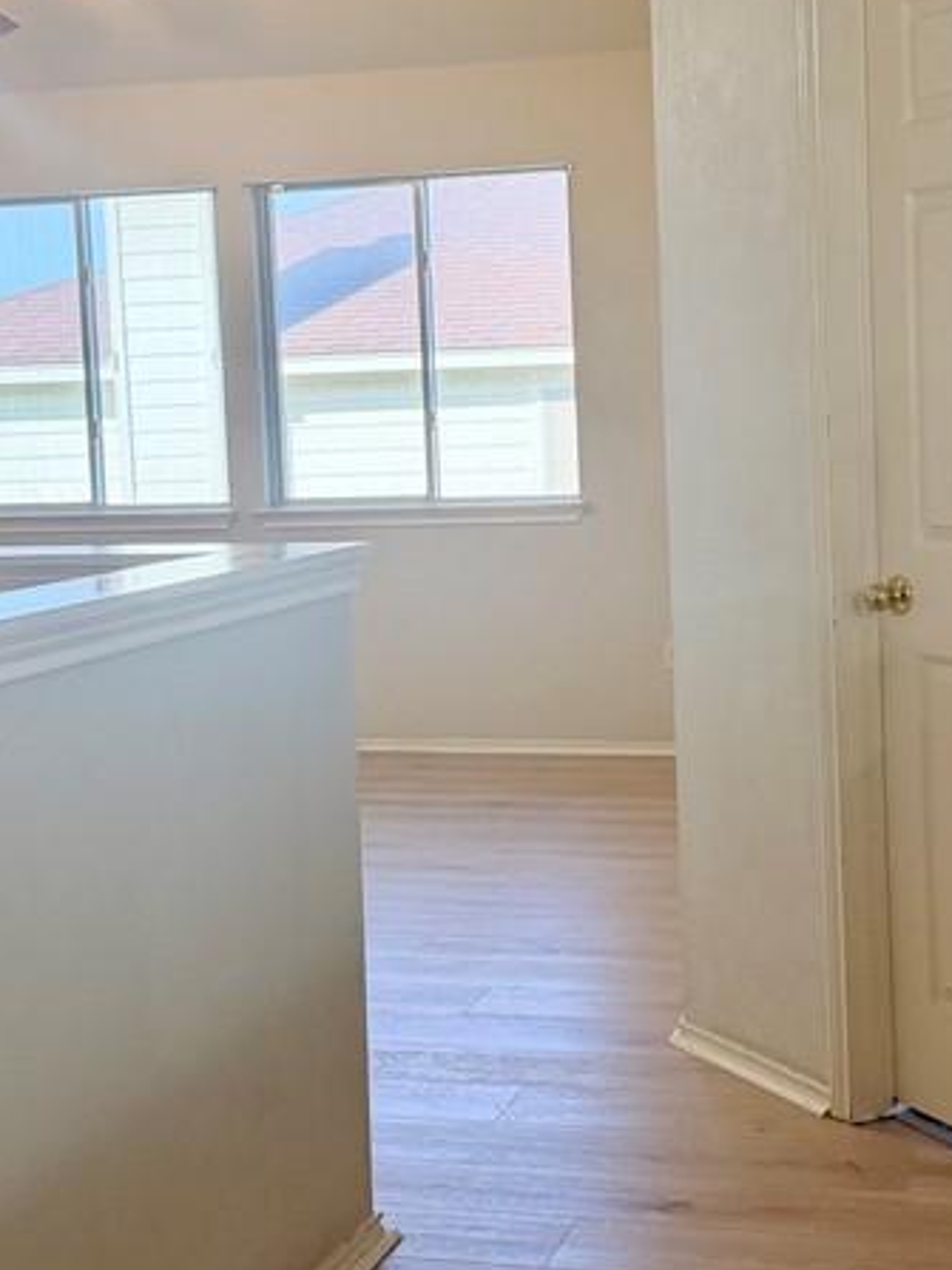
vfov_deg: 34.8
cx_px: 628
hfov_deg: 26.4
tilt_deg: -3.8
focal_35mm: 55
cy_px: 506
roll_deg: +1.9
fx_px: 2018
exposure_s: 1/123
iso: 200
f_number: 1.78
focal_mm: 6.76
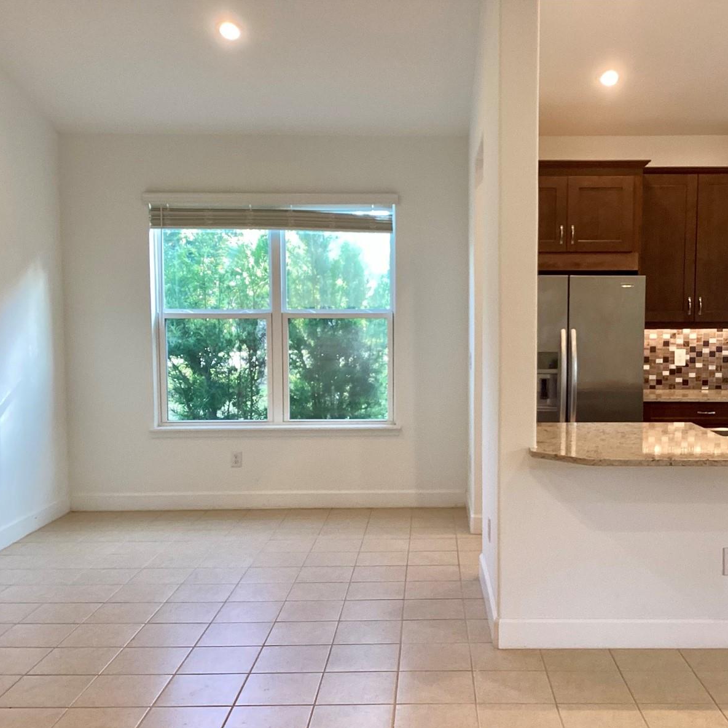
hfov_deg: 44.7
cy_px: 367
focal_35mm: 37
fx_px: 880
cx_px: 439
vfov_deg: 44.9
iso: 100
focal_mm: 3.3
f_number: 2.4
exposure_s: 1/60
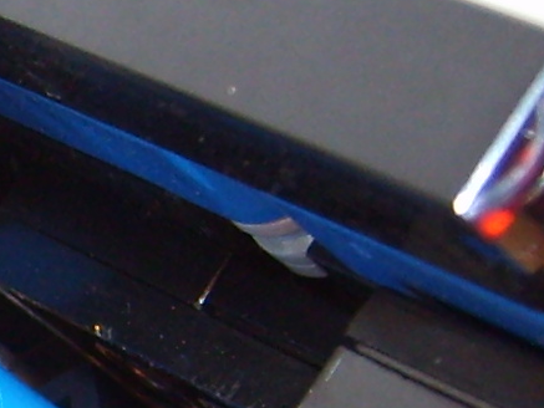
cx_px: -585
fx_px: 3223
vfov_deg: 7.2
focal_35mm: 205
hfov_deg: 9.0
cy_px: 529
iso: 96
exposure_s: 1/30
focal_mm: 5.8
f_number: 2.8
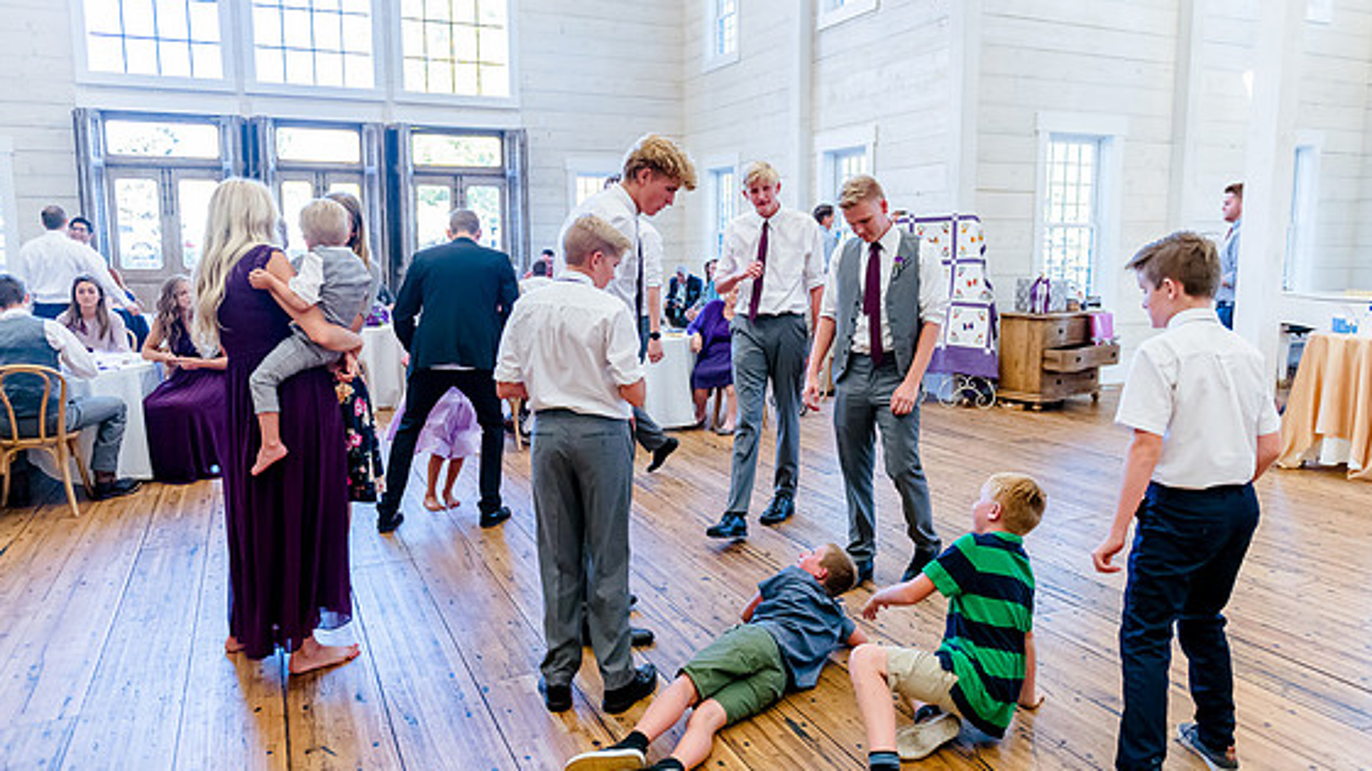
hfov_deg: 71.9
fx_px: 945
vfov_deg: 44.3
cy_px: 370
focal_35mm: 26
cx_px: 699
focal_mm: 24
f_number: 2.8
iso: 2500
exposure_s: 1/640
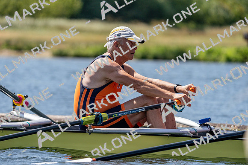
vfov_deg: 3.4
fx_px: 2804
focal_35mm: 407
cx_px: 124
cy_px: 82
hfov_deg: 5.1
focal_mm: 407
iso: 320
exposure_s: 1/2000
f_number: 6.3
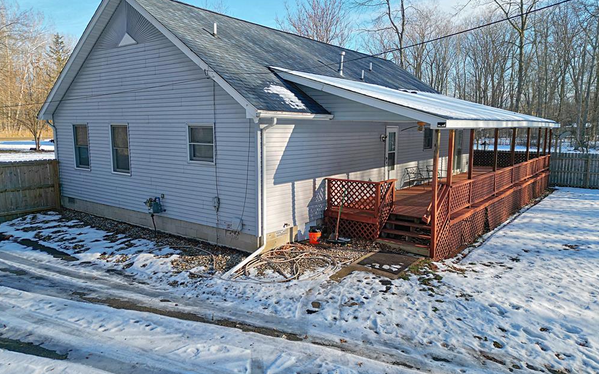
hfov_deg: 70.4
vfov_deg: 47.6
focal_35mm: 26
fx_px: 424
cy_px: 177
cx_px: 302
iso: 140
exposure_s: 1/1600
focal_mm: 6.7
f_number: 1.7
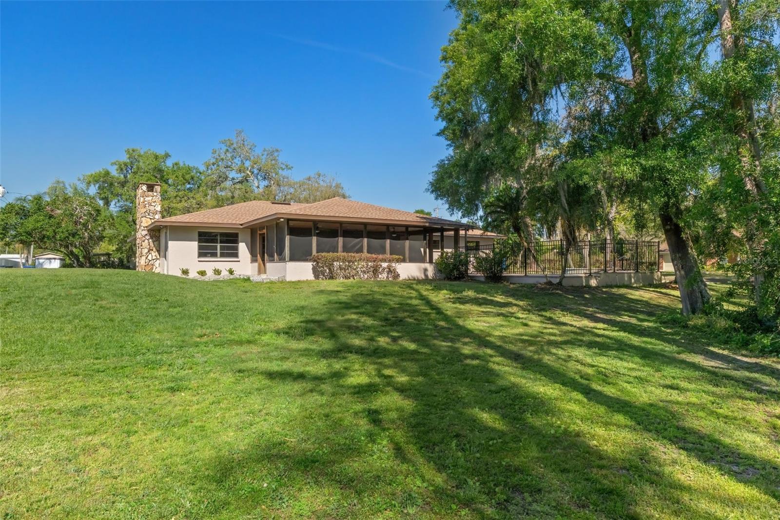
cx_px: 390
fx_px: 455
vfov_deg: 59.5
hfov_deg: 81.2
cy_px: 260
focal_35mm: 21
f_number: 8
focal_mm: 14
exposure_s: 1/1500
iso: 800
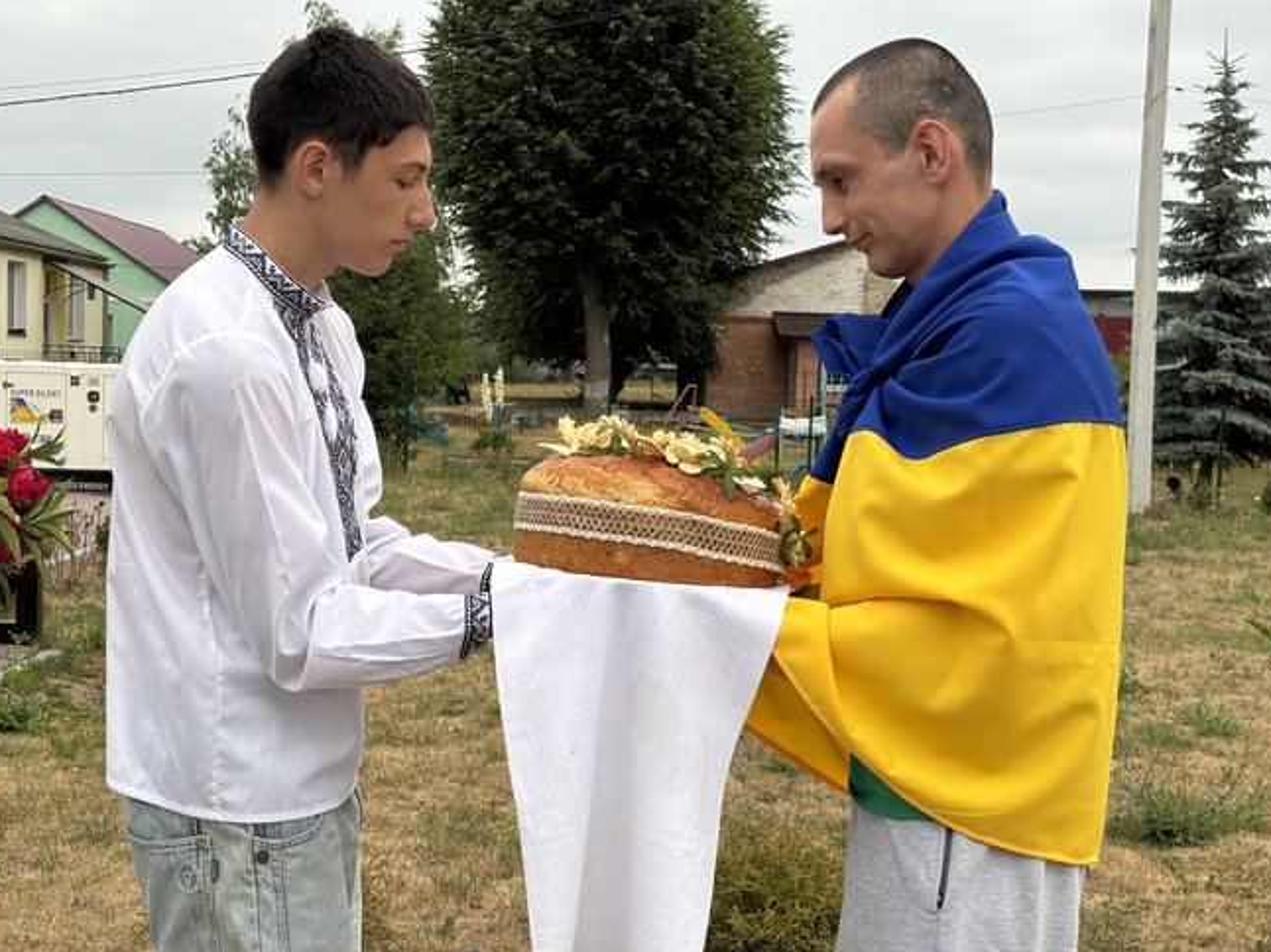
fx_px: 2129
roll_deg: +2.7
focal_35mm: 58
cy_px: 496
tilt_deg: -4.6
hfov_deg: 33.2
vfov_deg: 25.2
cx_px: 653
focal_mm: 5.96
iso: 32
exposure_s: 1/410
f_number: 1.6
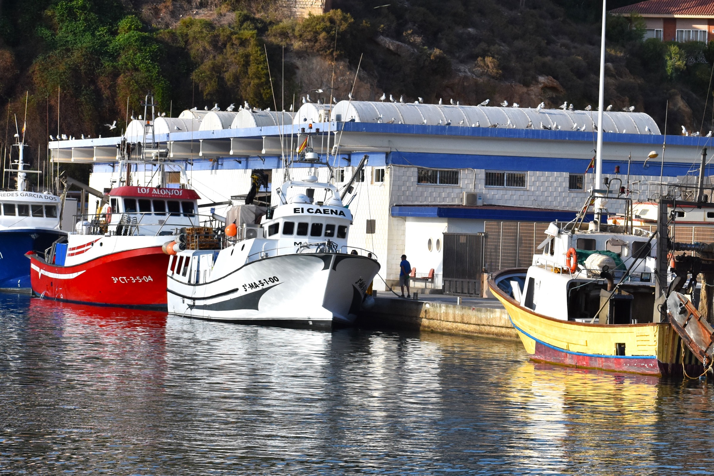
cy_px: 238
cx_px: 357
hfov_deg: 18.9
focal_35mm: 108
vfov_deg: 12.7
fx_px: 2142
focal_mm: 72
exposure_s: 1/2000
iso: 400
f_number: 8
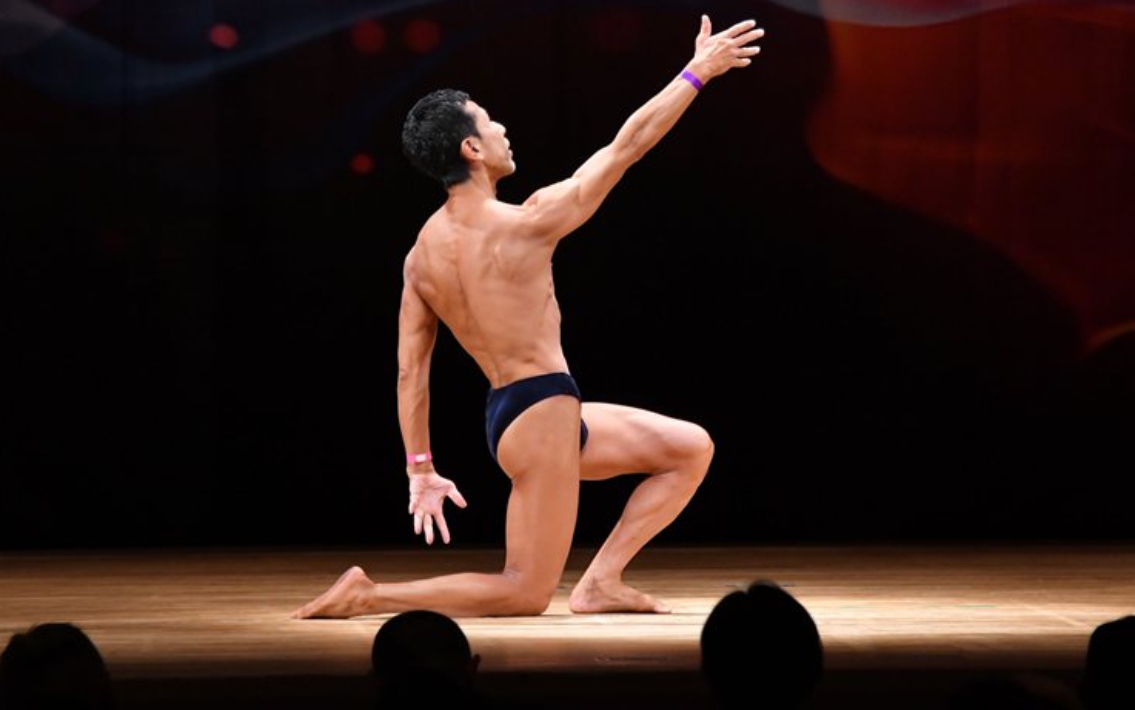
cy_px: 319
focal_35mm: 273
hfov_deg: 7.7
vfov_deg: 4.8
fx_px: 8446
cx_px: 586
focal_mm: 170
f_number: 5.6
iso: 4000
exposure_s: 1/400
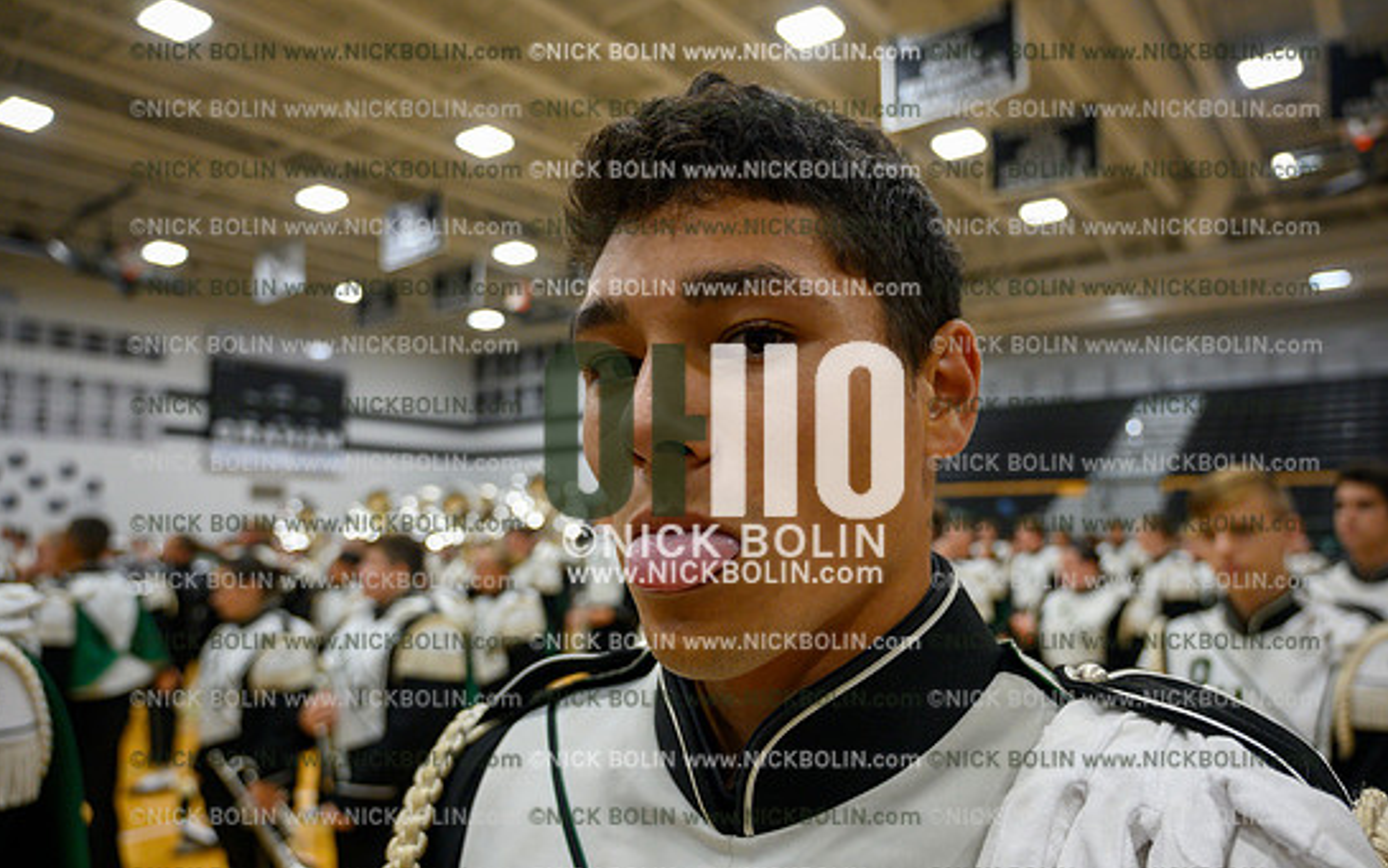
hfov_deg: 70.4
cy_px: 463
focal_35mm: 26
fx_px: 984
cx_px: 723
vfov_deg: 47.6
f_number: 4
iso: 1250
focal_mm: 24
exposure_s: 1/250
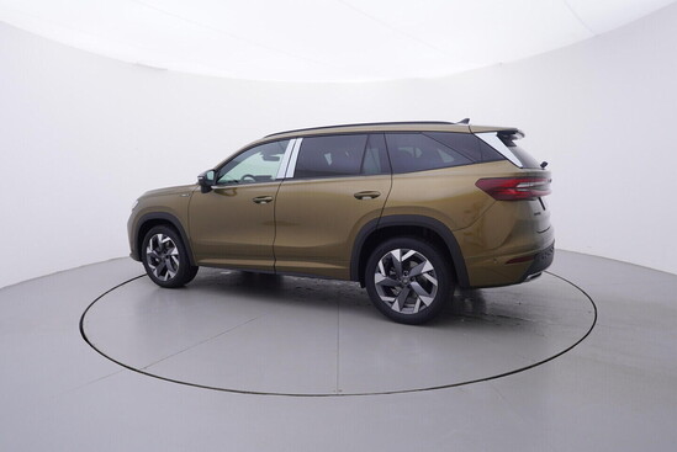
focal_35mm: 22
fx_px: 423
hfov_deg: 77.3
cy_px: 226
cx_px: 338
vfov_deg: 56.2
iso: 200
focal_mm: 15
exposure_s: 1/80
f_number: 5
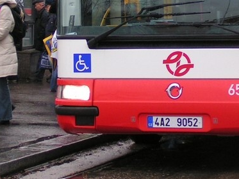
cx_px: 143
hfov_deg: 12.6
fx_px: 1083
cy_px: -13
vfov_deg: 9.4
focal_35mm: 157
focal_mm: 10
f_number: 3.2
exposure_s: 1/125
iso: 50
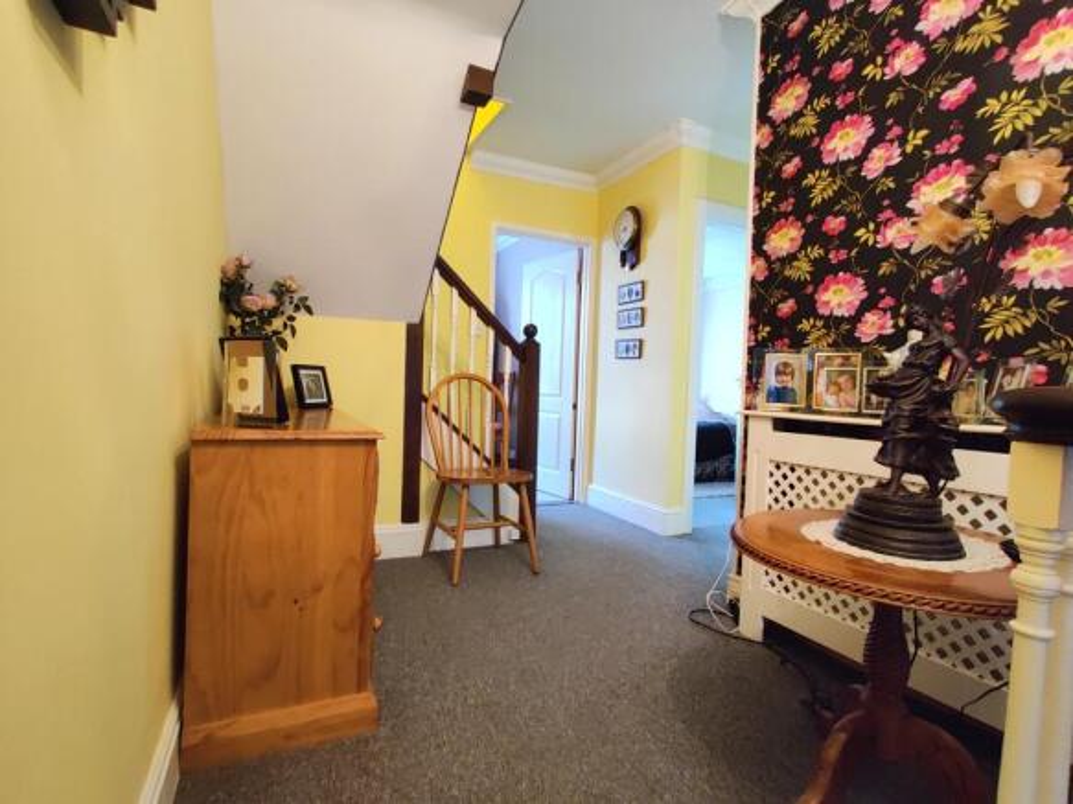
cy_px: 402
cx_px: 536
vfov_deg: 89.9
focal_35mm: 13
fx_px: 403
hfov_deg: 106.2
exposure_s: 1/20
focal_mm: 2.25
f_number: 2.2
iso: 1600
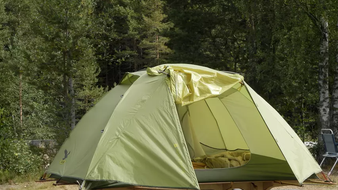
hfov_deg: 33.3
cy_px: 119
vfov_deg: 19.1
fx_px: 565
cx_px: 172
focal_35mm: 63
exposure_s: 1/400
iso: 80
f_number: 3.8
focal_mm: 9.9
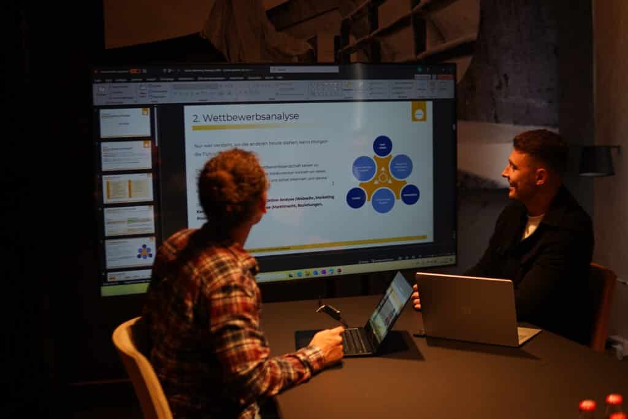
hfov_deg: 43.6
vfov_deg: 29.9
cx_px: 314
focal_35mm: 45
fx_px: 785
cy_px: 210
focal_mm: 30
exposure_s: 1/200
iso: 250
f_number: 1.4
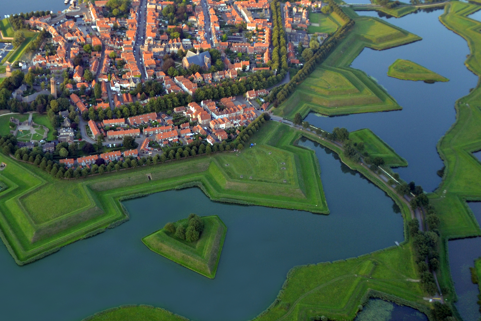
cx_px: 150
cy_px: 116
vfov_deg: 29.1
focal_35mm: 46
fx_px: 615
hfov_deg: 42.0
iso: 400
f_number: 3.5
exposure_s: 1/500
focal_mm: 18
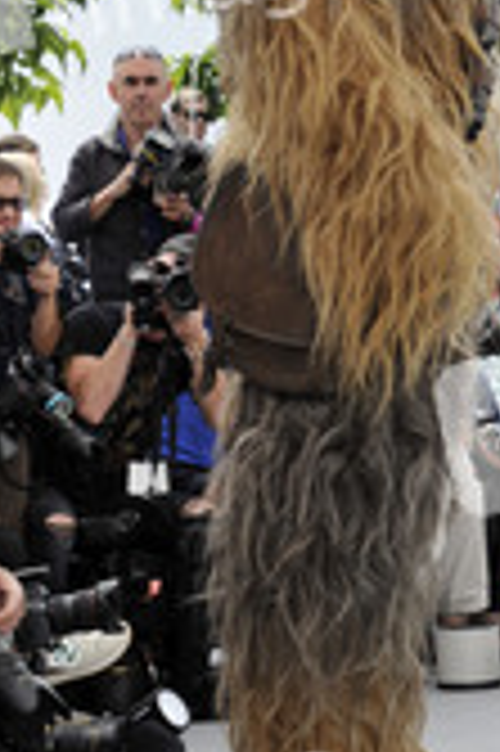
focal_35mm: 115
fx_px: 2401
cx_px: 259
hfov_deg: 11.9
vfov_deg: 17.7
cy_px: 185
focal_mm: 48
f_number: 8
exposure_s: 1/250
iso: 200
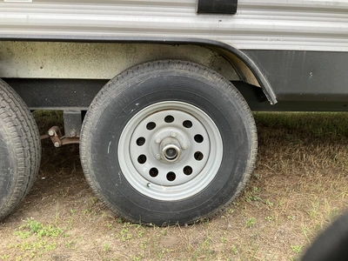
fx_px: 292
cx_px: 174
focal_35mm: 29
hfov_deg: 61.7
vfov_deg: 48.2
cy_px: 130
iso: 32
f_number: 1.8
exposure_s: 1/122
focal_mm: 3
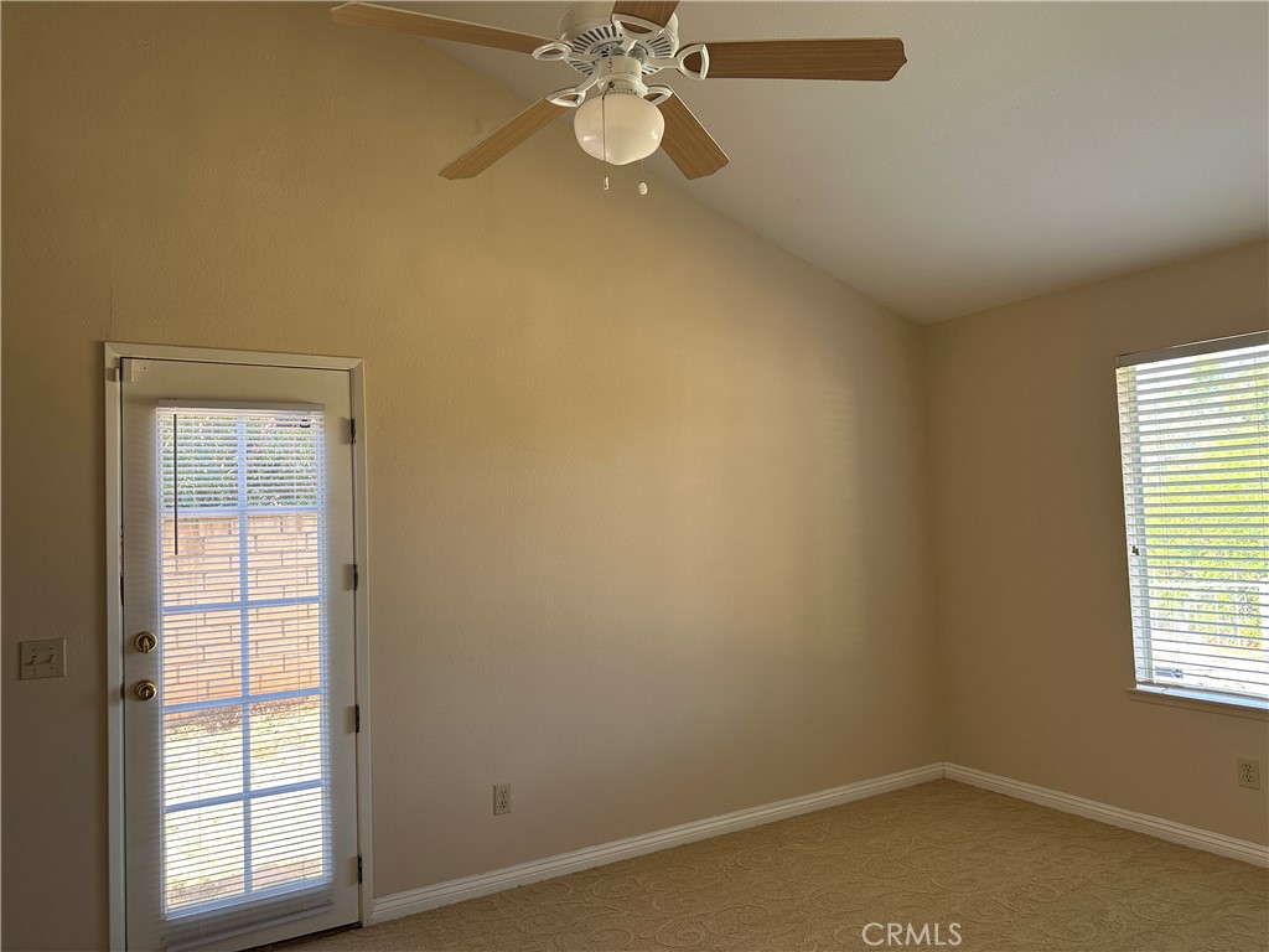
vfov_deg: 56.8
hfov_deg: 71.6
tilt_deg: +2.7
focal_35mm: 24
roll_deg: +1.9
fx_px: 880
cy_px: 476
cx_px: 634
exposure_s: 1/134
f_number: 1.78
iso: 125
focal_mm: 6.86
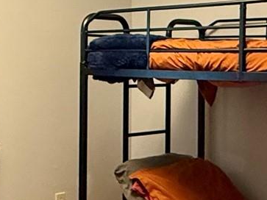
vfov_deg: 18.6
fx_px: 609
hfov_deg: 24.5
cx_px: 73
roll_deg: +0.2
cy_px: 79
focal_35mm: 79
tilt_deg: -0.9
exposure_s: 1/60
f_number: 2.2
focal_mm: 2.22
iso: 400
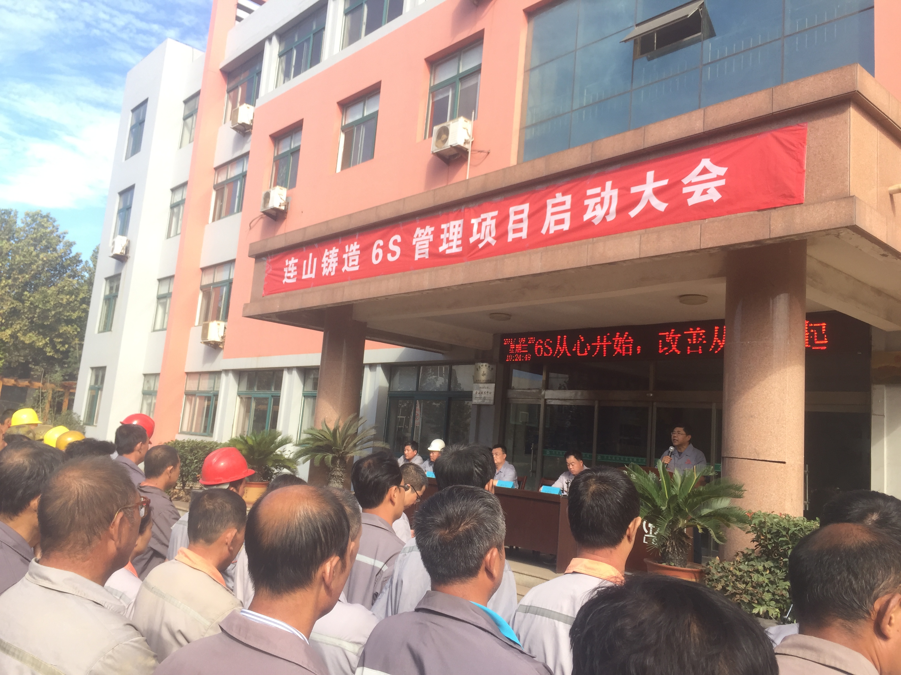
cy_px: 338
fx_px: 755
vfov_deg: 48.2
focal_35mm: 29
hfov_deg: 61.7
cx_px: 450
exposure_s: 1/465
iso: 32
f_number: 2.2
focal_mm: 4.15
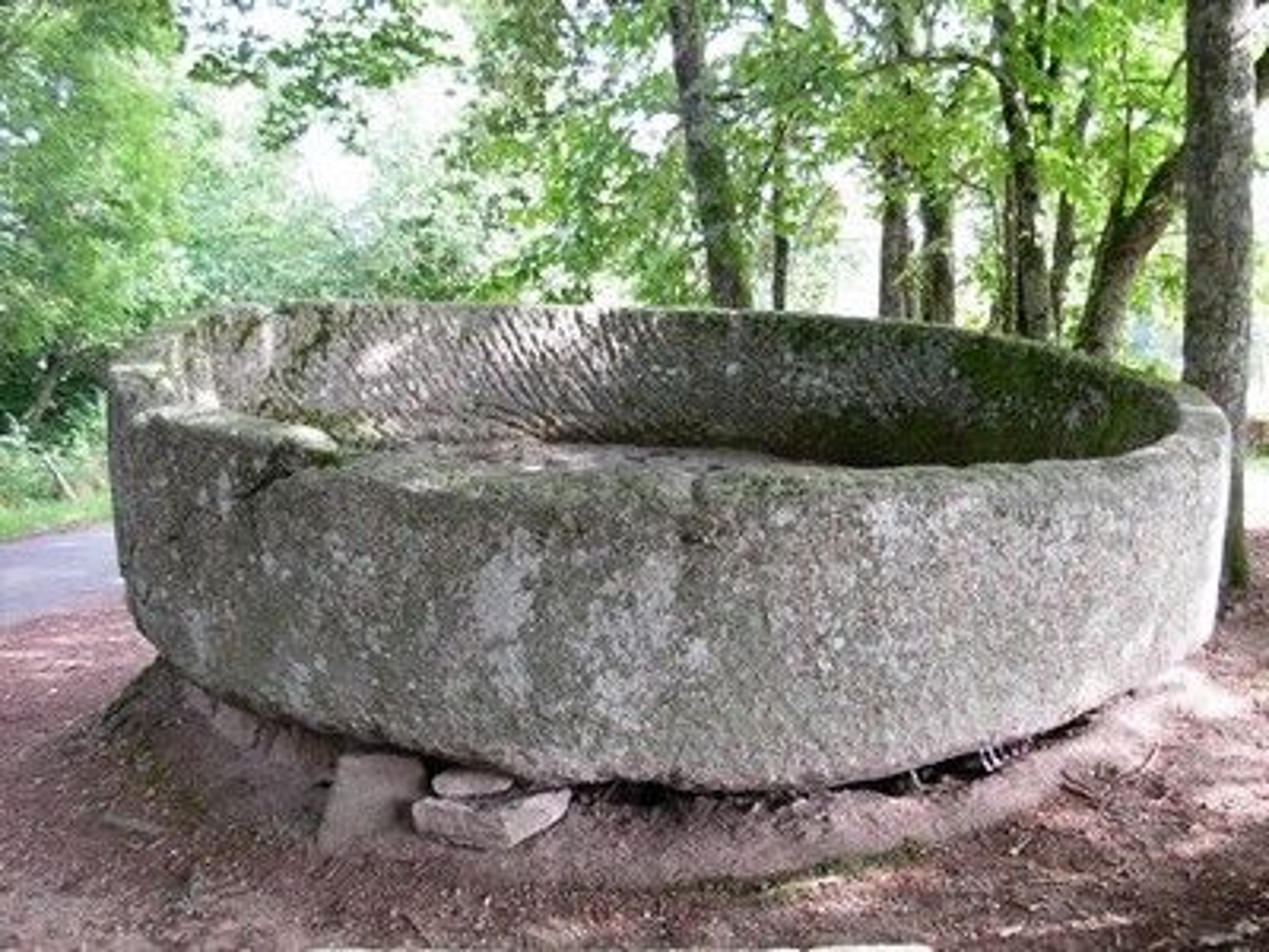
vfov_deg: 37.7
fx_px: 1393
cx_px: 634
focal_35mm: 38
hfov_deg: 49.0
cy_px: 476
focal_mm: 6.3
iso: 79
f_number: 2.9
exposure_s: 1/21.9
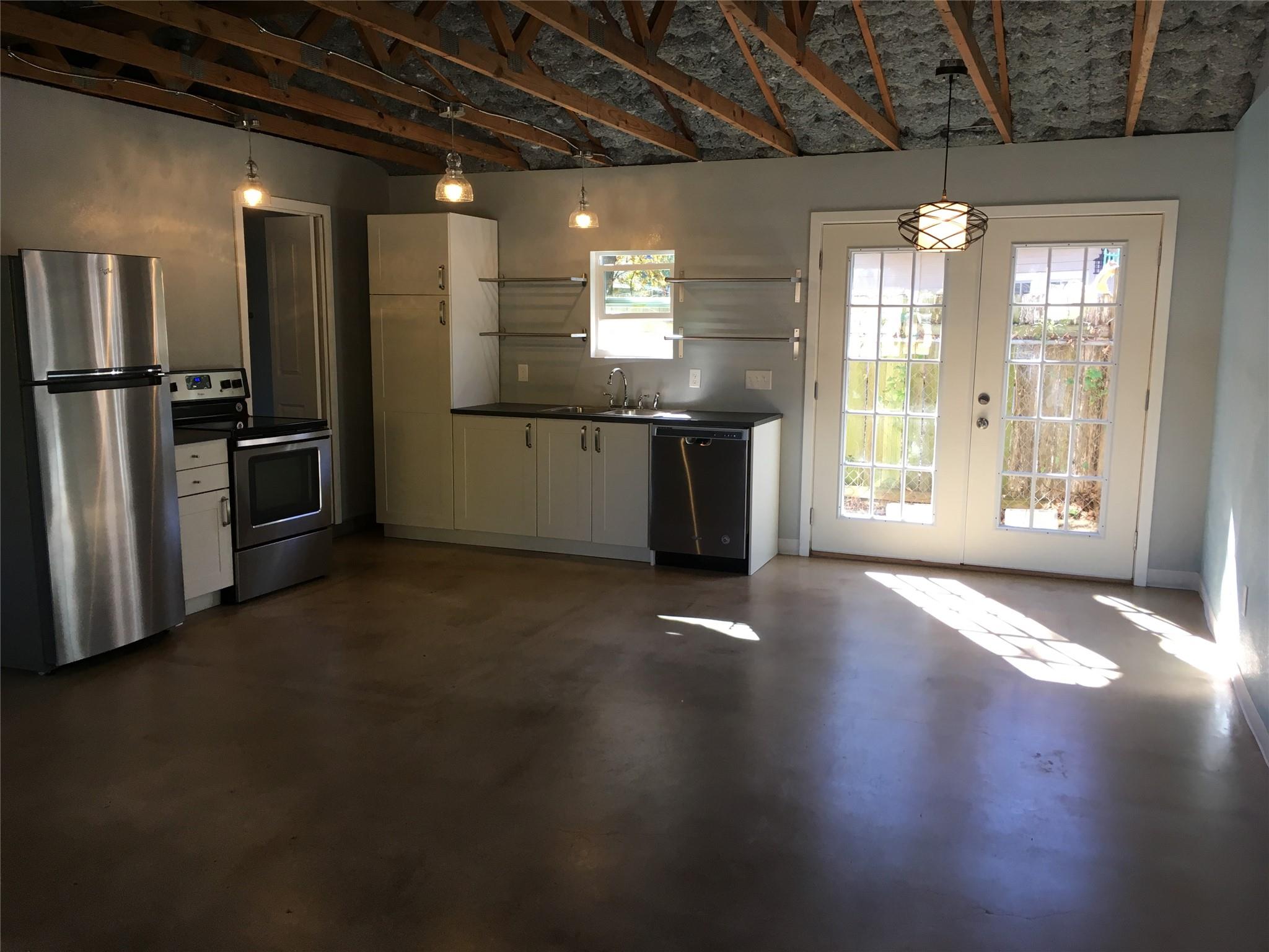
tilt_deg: -7.9
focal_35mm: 29
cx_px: 634
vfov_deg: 48.2
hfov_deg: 61.7
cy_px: 476
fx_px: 1063
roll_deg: -0.4
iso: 25
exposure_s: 1/30
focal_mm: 4.15
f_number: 2.2
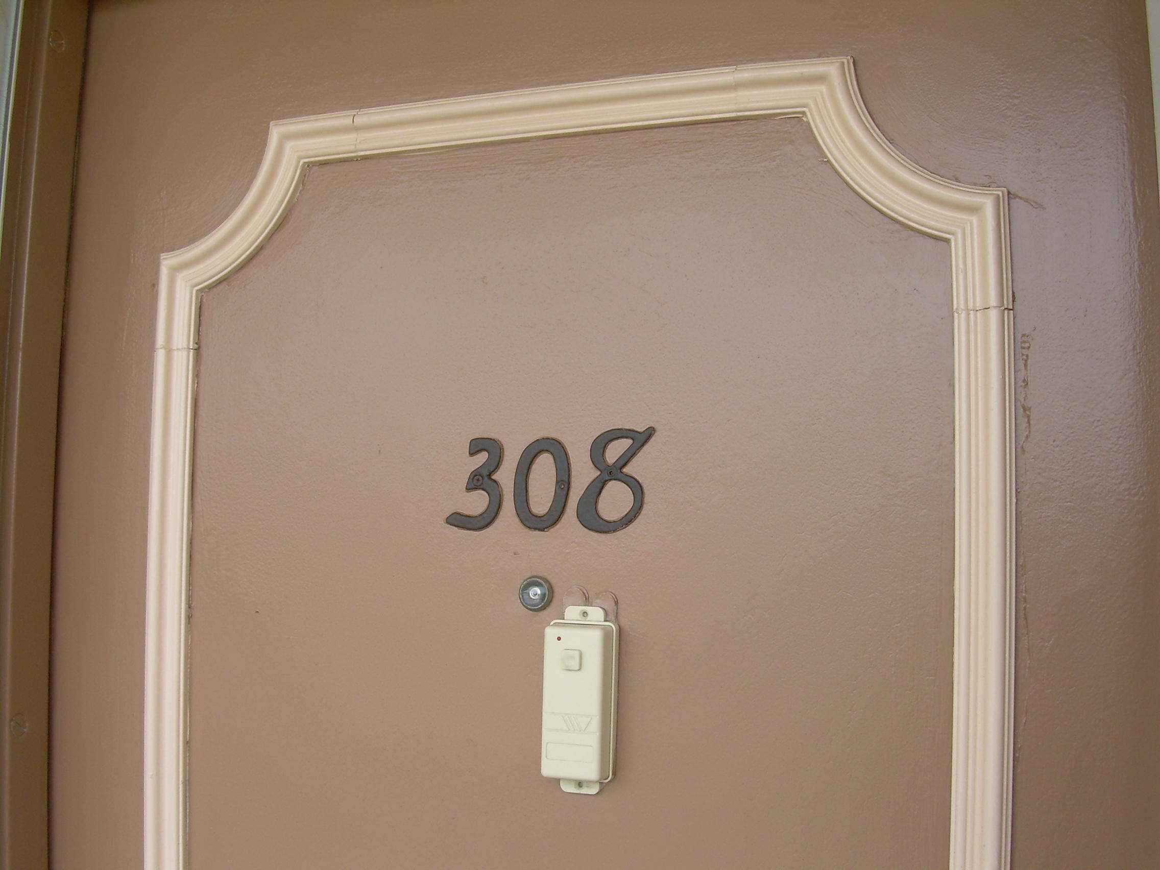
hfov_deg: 49.0
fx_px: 1273
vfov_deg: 37.7
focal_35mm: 38
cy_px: 435
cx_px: 580
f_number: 4.6
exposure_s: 1/105
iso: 50
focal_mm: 6.3
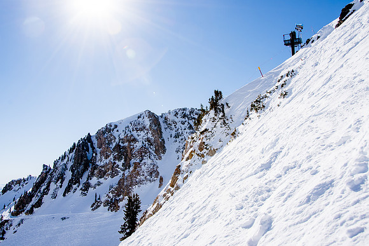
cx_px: 184
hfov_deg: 53.1
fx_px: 369
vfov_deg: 36.9
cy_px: 123
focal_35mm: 36
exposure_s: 1/500
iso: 160
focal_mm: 24
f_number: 10
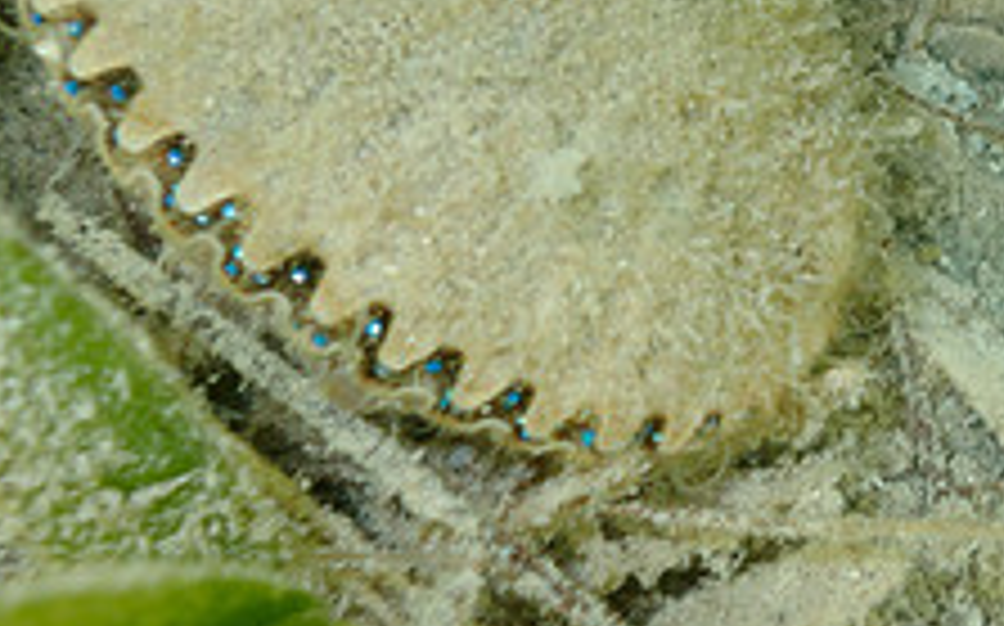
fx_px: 1887
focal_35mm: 69
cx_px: 842
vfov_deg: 18.8
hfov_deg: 29.0
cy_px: 272
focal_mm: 4.5
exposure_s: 1/125
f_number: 2.8
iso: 100
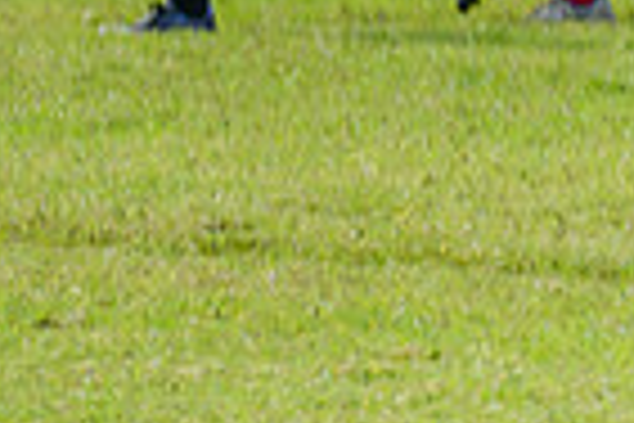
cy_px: -249
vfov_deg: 0.7
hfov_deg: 1.0
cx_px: -1104
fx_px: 35519
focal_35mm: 2017
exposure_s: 1/1600
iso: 800
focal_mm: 320
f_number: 6.3
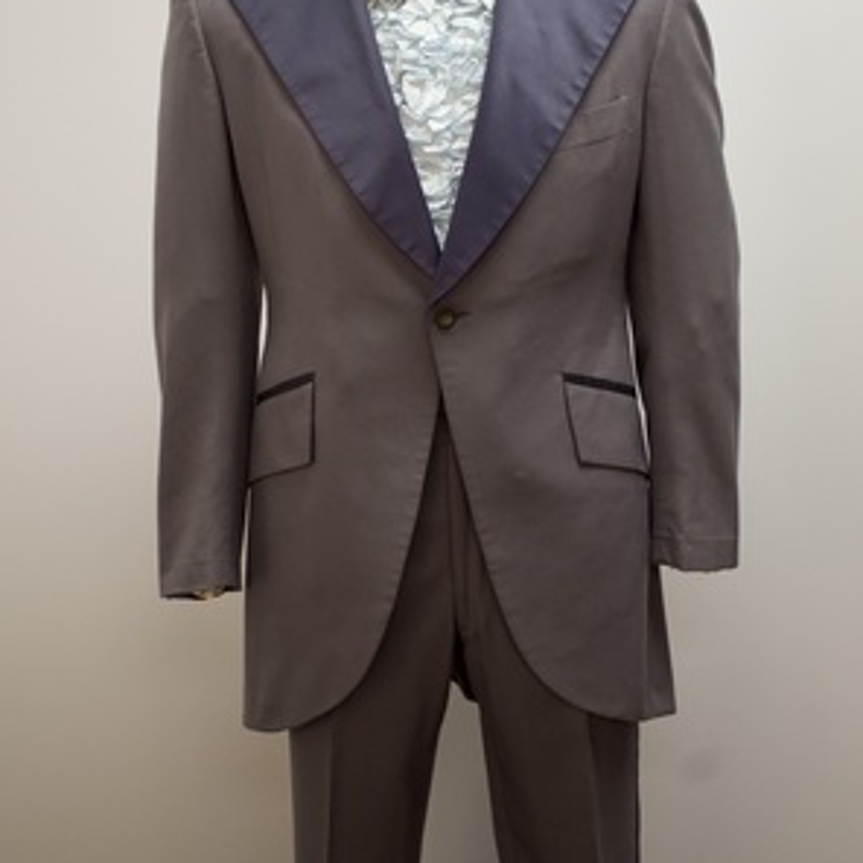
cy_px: 315
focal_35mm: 62
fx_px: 1749
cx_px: 432
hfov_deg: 27.7
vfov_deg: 27.6
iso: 1600
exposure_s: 1/160
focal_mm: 32
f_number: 4
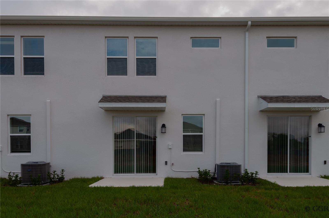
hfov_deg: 64.6
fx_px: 260
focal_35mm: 28
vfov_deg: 45.5
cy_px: 109
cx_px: 164
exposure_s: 1/400
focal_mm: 19
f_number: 10
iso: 200
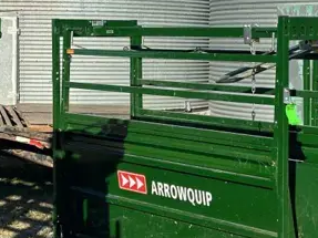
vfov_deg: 13.8
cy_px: 93
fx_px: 983
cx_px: 252
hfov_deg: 18.2
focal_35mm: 107
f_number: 1.78
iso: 64
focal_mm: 6.86
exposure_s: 1/3731
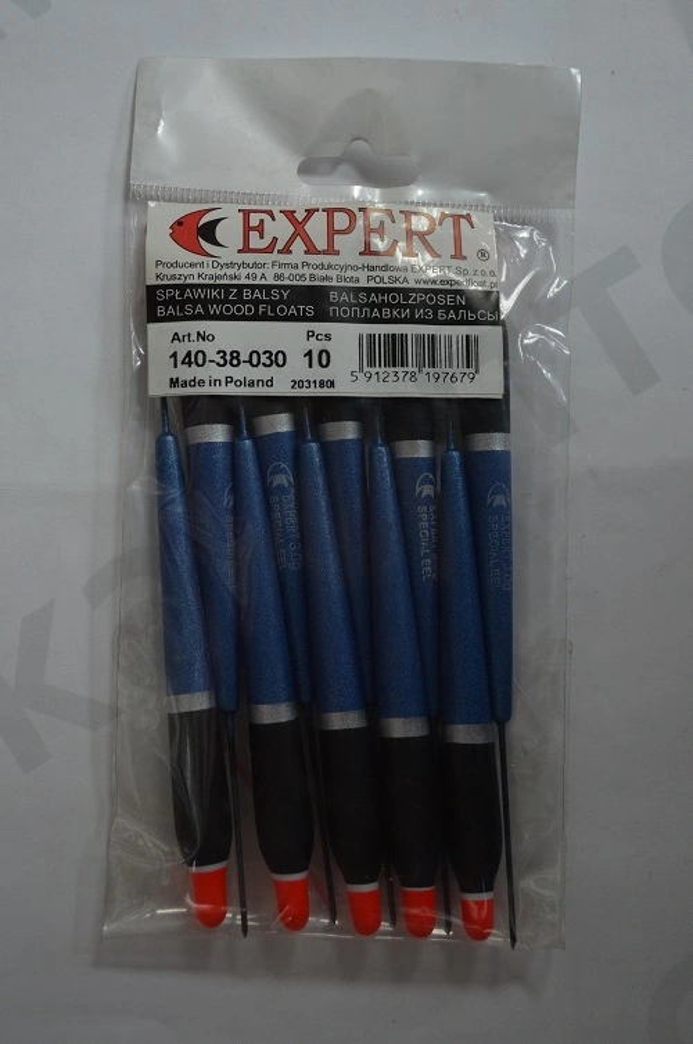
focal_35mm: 51
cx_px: 346
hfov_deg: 26.4
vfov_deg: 38.9
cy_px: 522
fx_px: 1478
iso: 560
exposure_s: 1/60
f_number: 5
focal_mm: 34
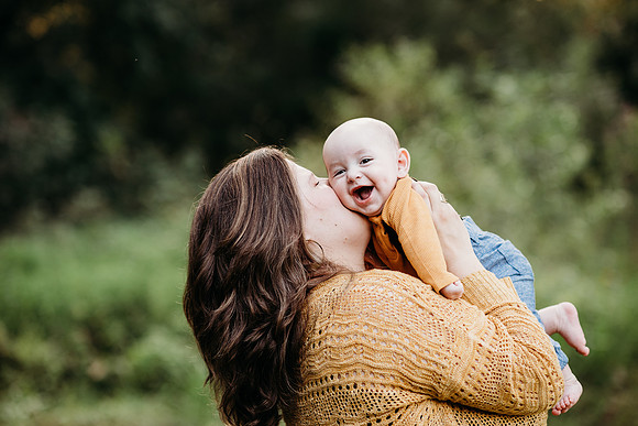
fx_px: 1507
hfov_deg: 23.9
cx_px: 319
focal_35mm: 85
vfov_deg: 16.1
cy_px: 213
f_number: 2.2
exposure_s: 1/200
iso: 320
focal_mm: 85
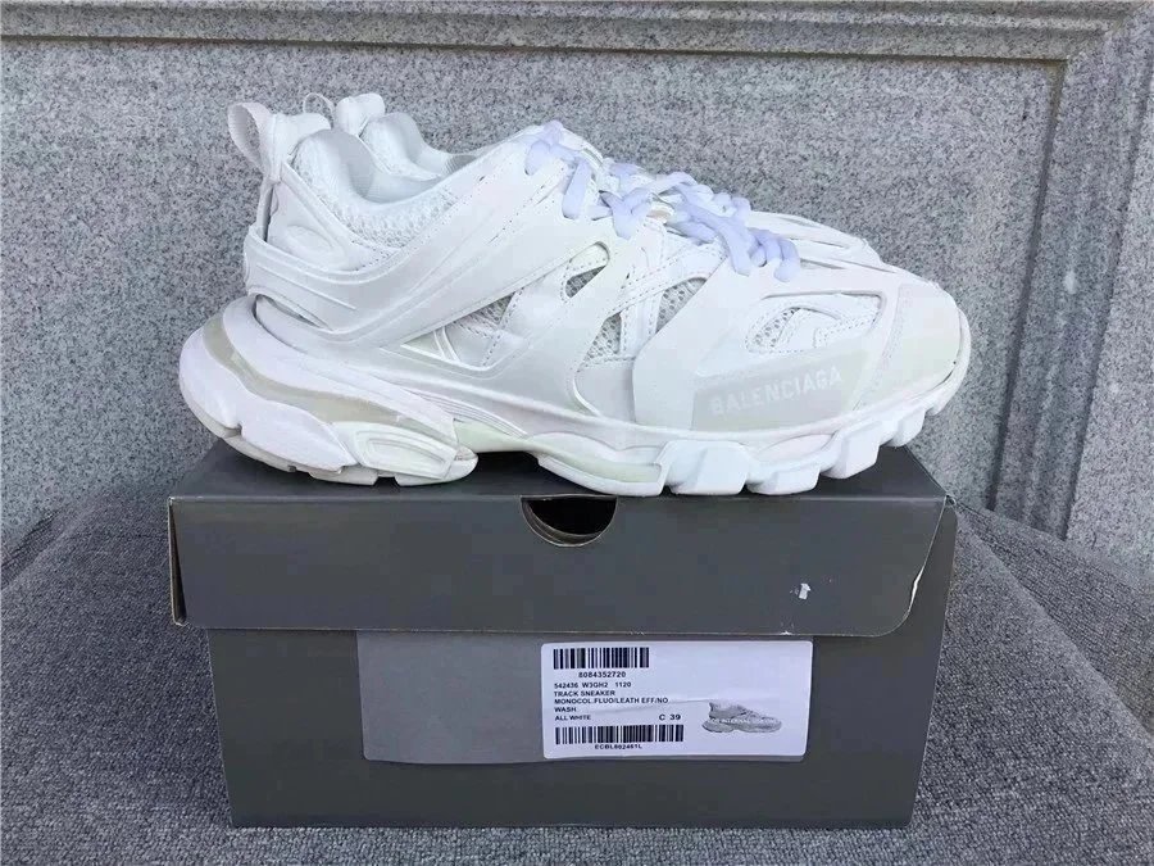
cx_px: 577
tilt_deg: -19.4
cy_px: 433
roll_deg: -0.8
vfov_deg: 45.4
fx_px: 1033
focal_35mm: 31
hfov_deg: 58.4
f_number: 2.4
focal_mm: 3.3
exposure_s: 1/367
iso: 25
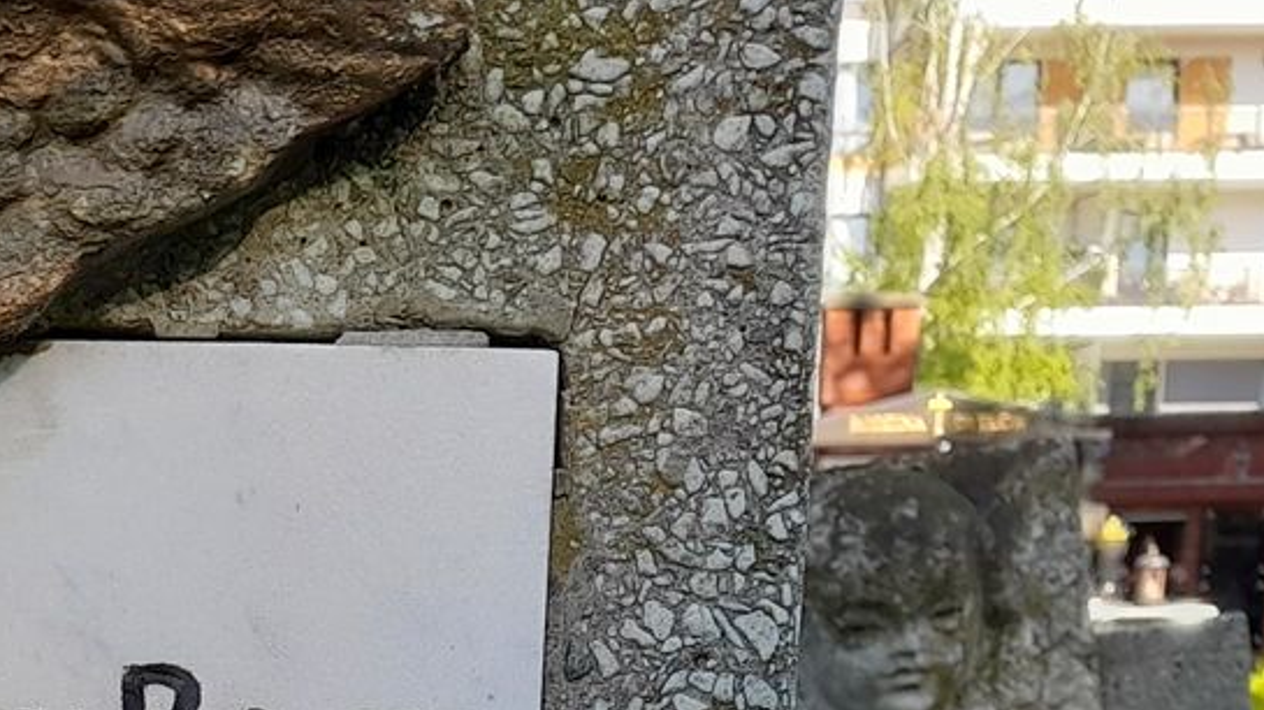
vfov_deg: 11.1
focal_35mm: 100
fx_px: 3350
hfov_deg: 20.4
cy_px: 1381
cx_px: -118
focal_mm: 4.6
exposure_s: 1/100
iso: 20
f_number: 2
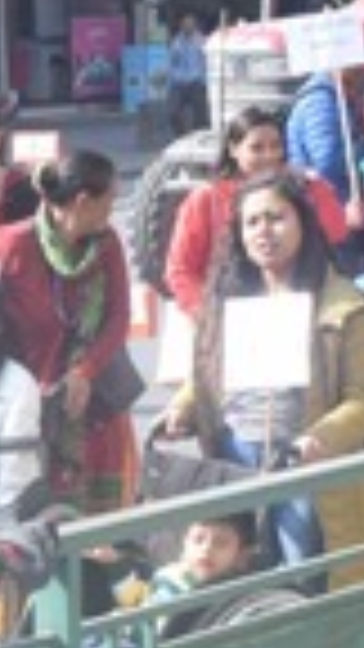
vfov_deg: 9.9
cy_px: 619
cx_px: -103
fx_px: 3712
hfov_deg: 5.6
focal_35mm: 216
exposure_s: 1/200
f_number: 8
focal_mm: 31
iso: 200
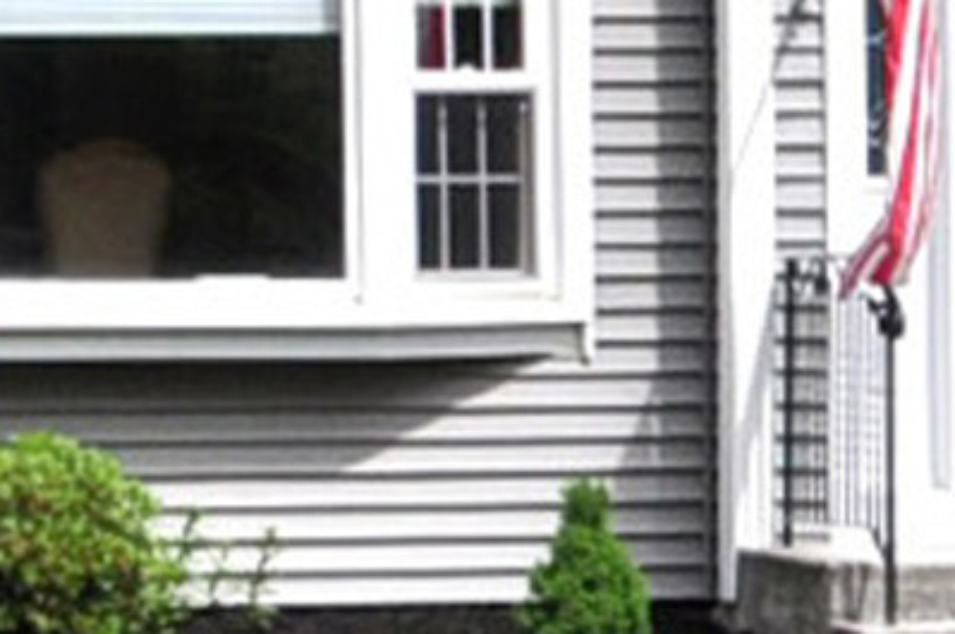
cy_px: -295
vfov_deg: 6.2
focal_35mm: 218
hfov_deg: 9.3
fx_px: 5776
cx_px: -275
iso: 320
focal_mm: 20
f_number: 8
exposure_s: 1/1000
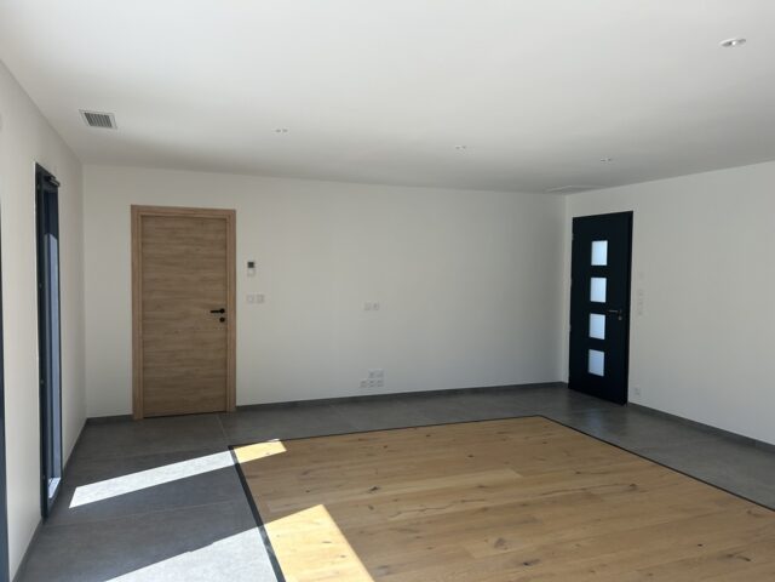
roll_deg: -0.6
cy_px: 291
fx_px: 582
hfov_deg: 67.3
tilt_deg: -3.1
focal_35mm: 26
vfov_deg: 53.1
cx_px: 388
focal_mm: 5.7
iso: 50
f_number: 1.5
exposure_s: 1/1068
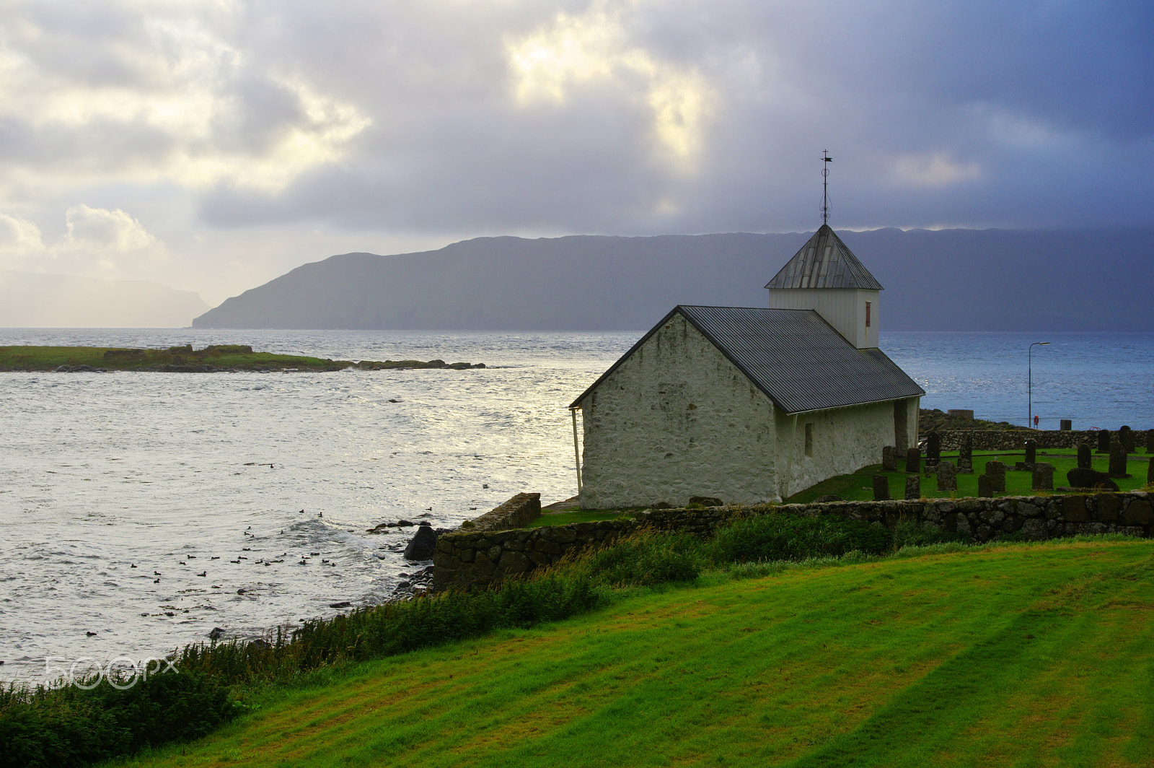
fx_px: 1922
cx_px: 577
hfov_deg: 33.4
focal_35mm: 60
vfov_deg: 22.6
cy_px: 384
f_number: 11
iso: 100
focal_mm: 40
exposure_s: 1/200
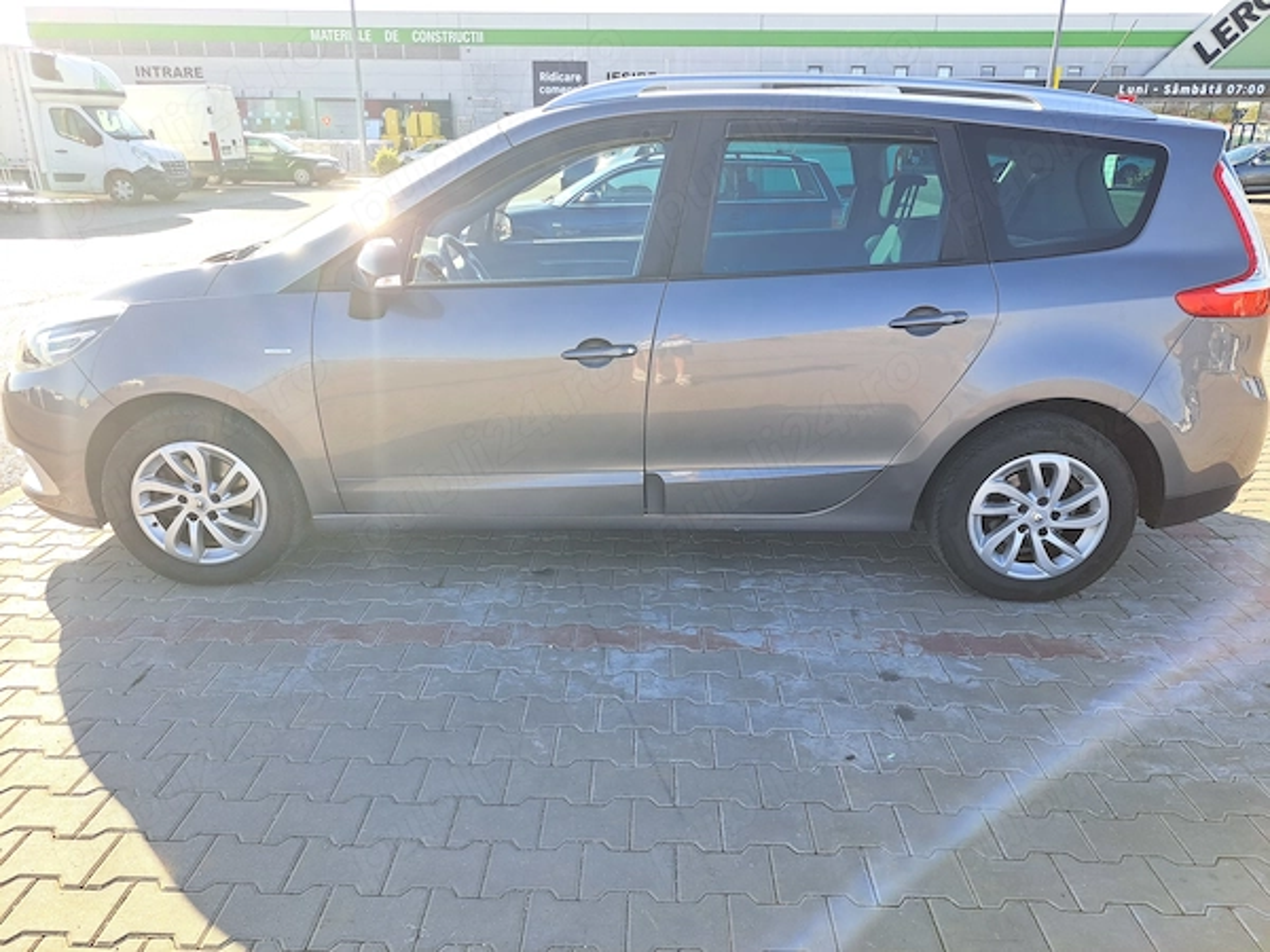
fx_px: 881
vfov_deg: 56.8
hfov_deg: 71.6
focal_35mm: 24
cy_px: 476
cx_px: 635
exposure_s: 1/390
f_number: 1.8
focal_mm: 5.23
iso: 50
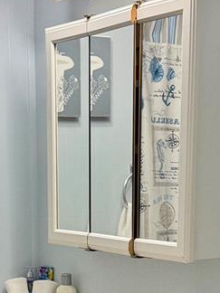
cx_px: 91
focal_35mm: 89
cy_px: 301
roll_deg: -0.8
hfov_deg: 16.6
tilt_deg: -10.2
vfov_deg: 21.2
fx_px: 754
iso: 160
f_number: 1.78
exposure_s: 1/180
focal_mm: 6.76
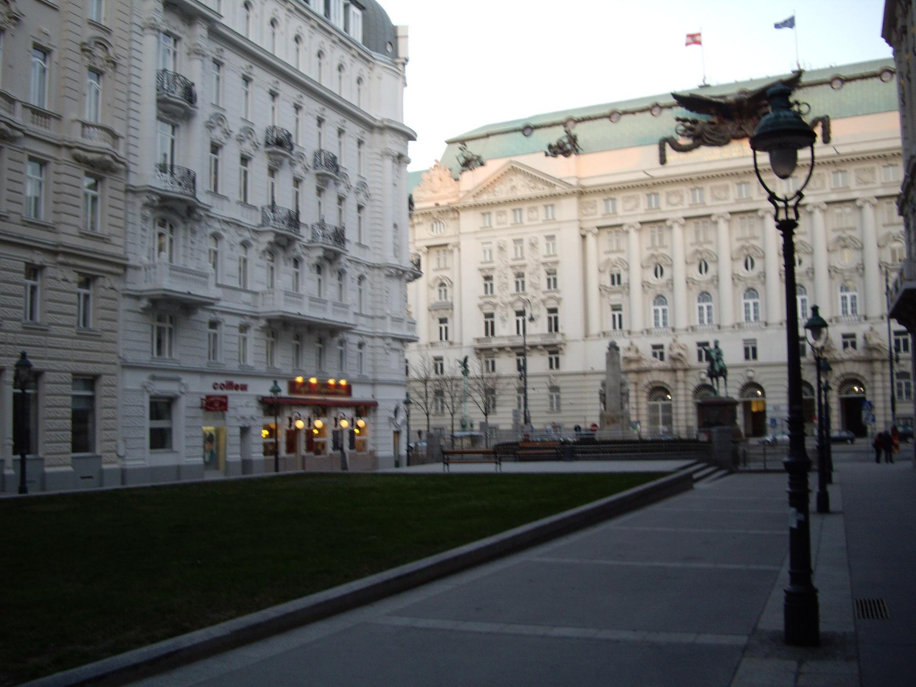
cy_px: 344
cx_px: 458
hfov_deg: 49.0
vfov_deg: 37.7
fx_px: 1006
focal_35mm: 38
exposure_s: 1/50
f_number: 2.8
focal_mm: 7.9
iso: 100
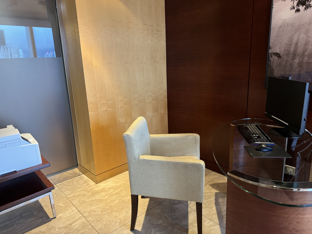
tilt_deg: -14.6
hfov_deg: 71.6
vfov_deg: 56.8
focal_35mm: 24
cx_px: 156
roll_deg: +3.3
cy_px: 117
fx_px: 216
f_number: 1.78
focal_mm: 6.76
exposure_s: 1/50
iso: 800
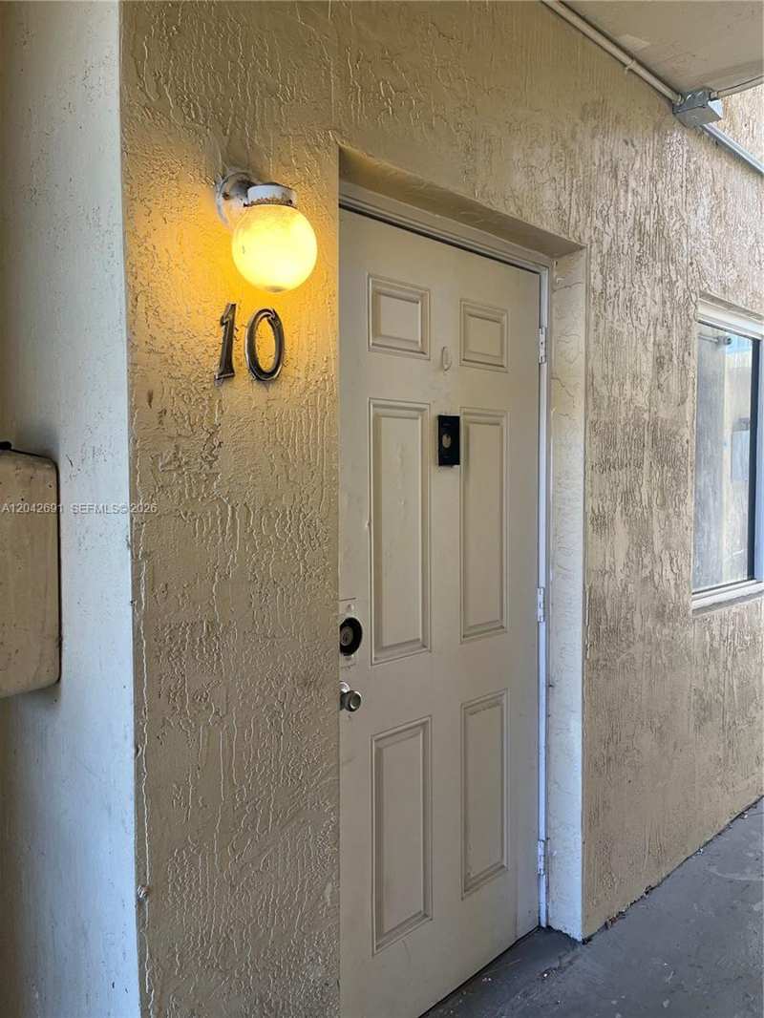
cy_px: 509
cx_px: 382
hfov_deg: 53.1
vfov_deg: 67.3
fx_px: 765
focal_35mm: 26
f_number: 1.6
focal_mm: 5.1
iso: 80
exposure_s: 1/120
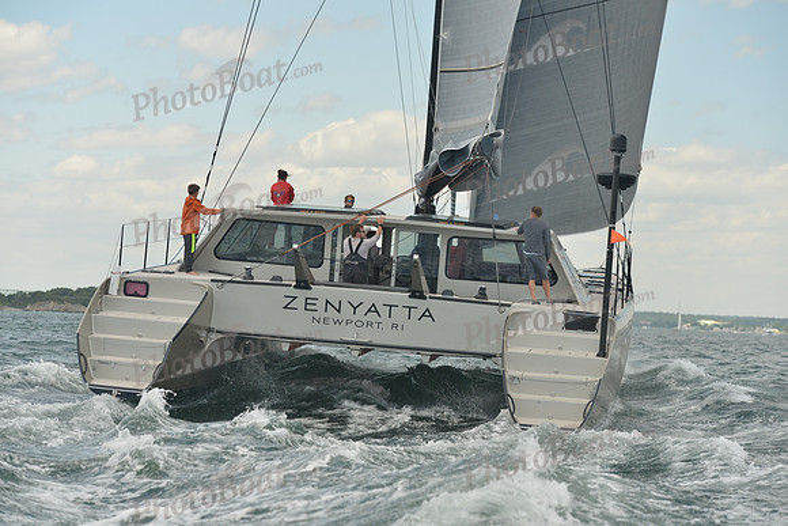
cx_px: 394
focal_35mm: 105
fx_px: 2299
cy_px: 263
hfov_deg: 19.5
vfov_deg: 13.0
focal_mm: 105
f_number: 5
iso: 400
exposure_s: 1/800
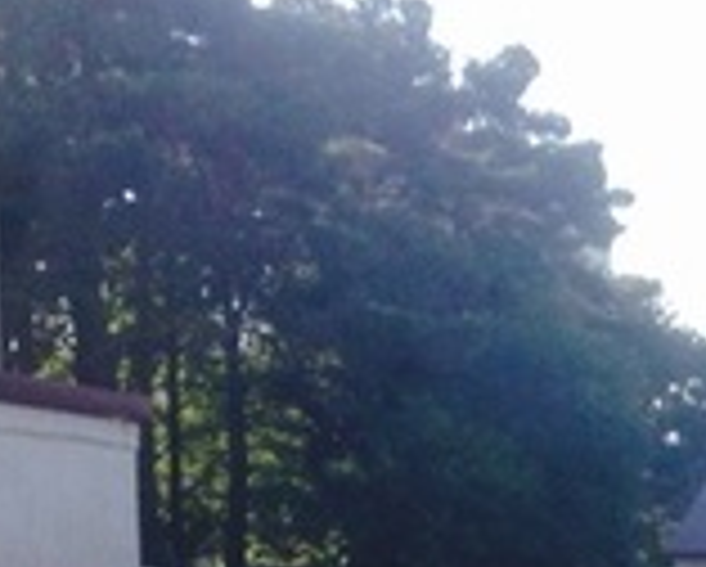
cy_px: 866
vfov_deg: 11.0
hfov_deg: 12.6
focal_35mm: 135
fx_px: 2824
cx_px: 1372
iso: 50
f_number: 2.4
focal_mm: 4.12
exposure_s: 1/653
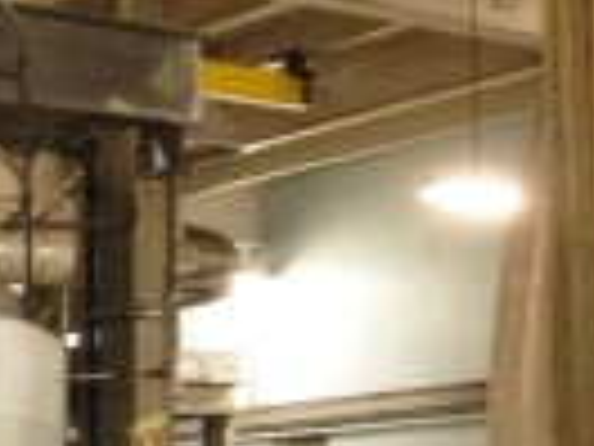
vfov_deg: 12.0
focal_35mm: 119
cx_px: -270
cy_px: 608
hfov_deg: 15.4
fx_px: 2042
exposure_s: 1/20
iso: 125
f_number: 2.4
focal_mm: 4.28
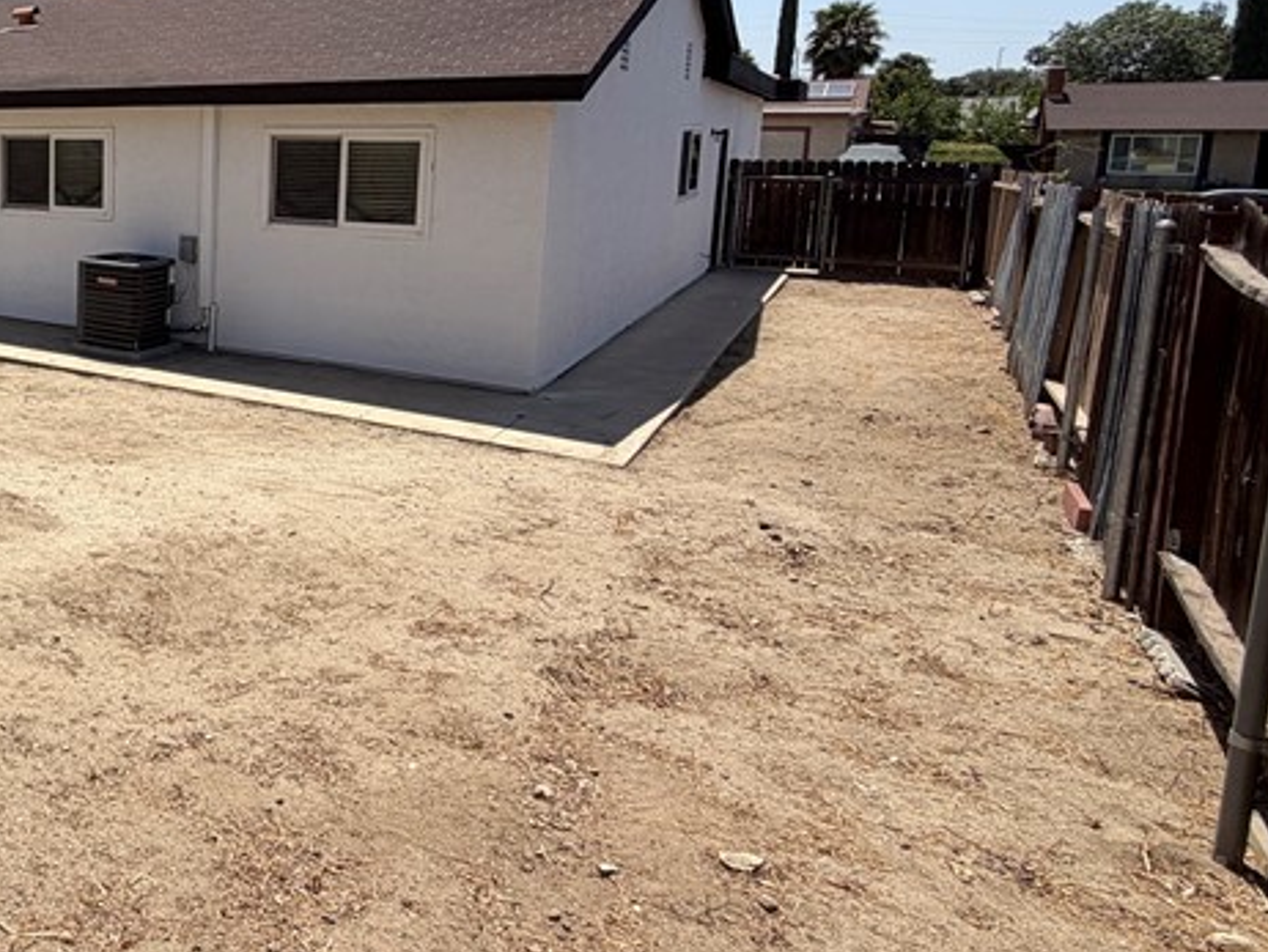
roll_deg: +1.9
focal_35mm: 31
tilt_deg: -6.6
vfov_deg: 44.4
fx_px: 1136
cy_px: 272
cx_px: -58
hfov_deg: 46.5
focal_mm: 2.22
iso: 20
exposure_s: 1/970
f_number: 2.2
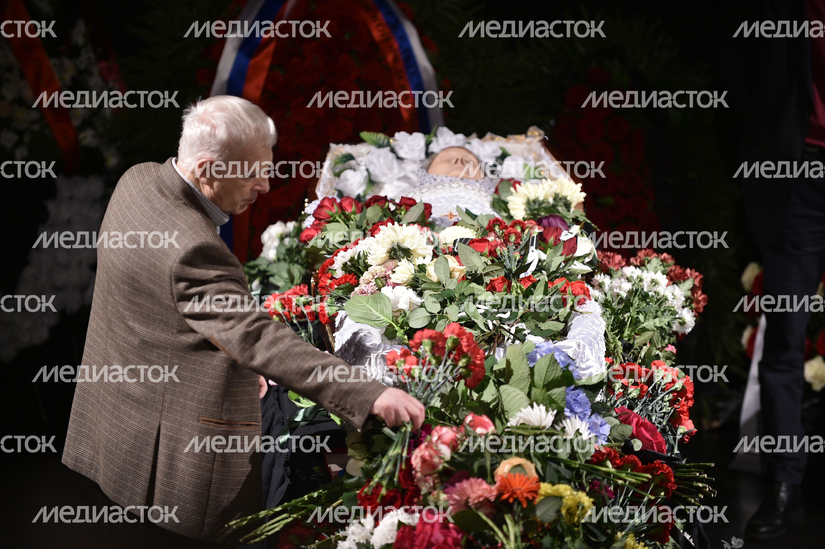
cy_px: 274
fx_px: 4581
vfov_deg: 6.9
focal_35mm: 200
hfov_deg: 10.3
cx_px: 412
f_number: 2.8
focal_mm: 200
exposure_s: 1/250
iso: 1600
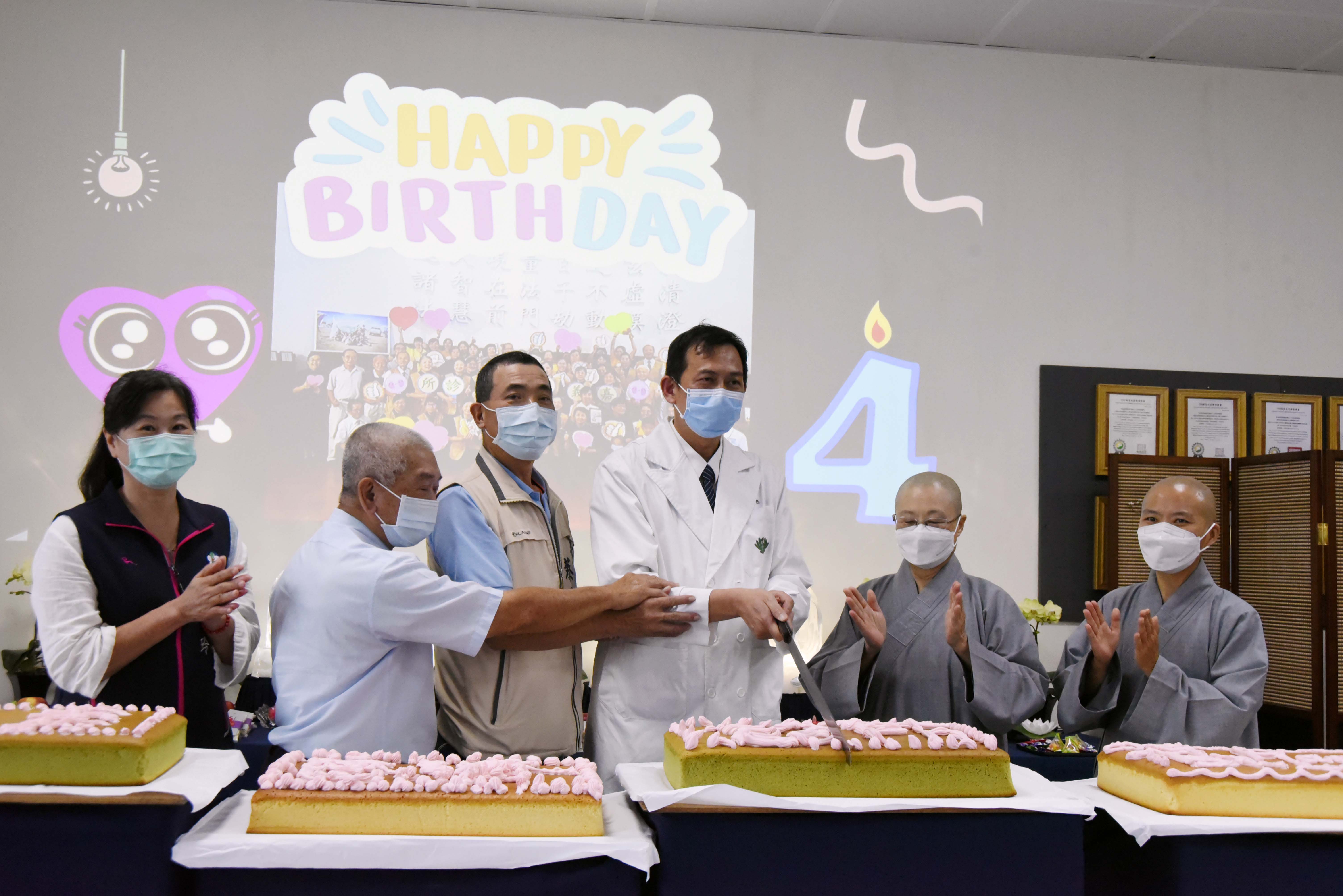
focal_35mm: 38
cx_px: 672
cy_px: 448
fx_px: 1418
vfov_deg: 35.1
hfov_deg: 50.7
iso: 6400
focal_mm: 38
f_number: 9
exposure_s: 1/320
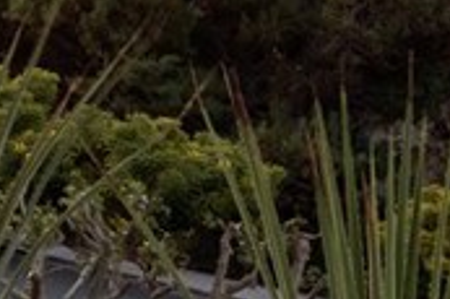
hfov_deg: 10.0
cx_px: -674
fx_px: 2223
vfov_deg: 7.5
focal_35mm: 178
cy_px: -228
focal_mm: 30
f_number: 9
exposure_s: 1/10
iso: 400
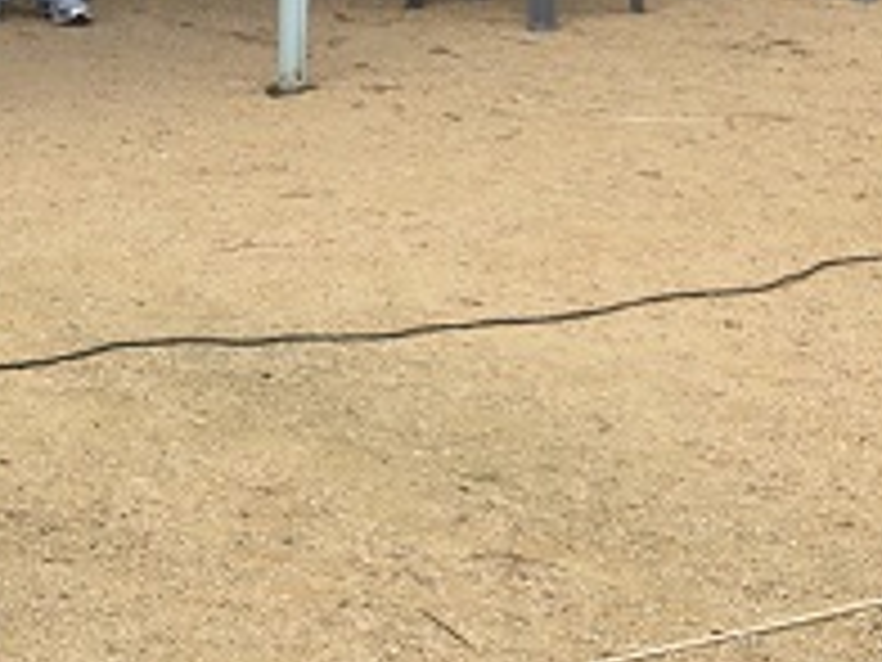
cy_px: -216
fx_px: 2395
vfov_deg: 15.0
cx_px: -850
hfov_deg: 16.3
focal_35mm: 94
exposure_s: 1/366
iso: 12
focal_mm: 6.3
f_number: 1.7
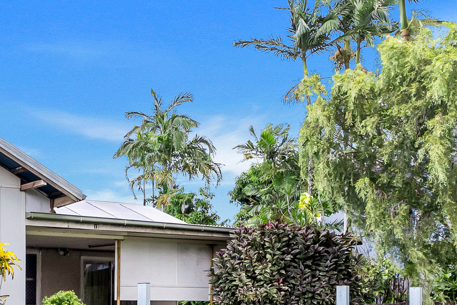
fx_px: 673
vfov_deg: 24.6
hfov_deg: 31.3
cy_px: 287
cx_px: -95
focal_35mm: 53
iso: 640
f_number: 8
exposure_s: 1/160
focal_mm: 16
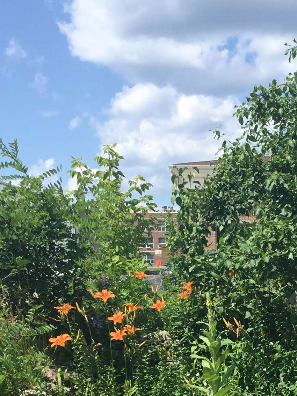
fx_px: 721
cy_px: 379
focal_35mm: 63
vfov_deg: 29.1
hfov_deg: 22.8
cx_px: 256
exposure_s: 1/1058
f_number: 2.4
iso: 25
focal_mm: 3.3
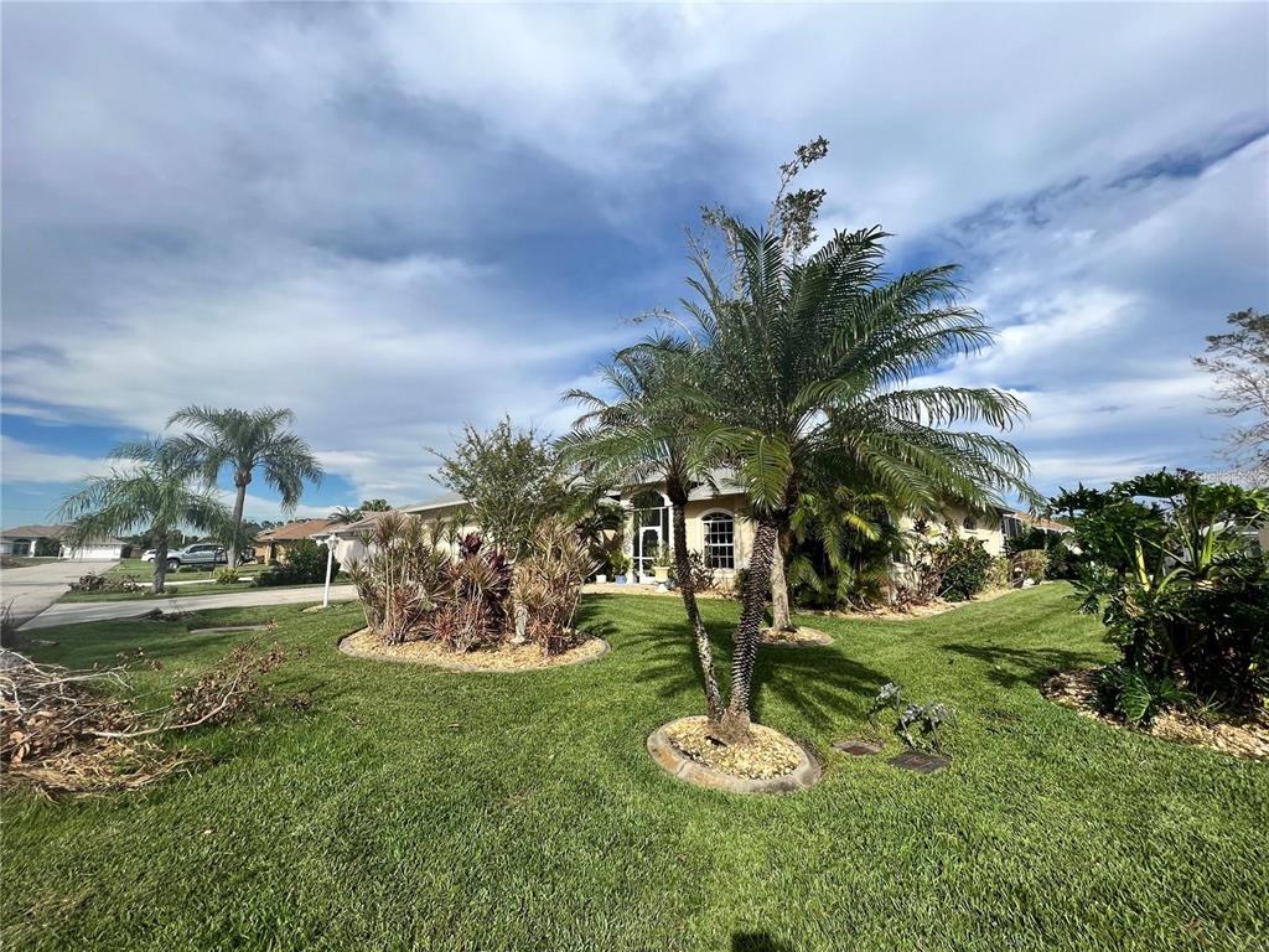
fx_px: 477
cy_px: 476
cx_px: 634
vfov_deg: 89.9
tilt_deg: +7.9
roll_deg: -0.1
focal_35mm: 13
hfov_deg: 106.2
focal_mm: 1.57
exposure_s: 1/995
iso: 32
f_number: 1.8
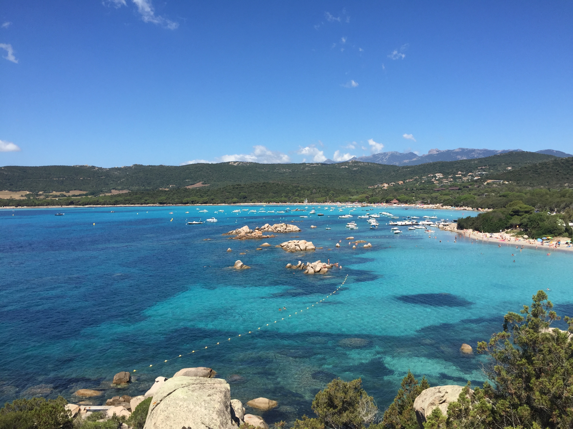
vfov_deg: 48.2
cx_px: 286
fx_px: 480
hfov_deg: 61.7
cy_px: 214
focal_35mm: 29
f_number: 2.2
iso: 32
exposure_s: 1/2083
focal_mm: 4.15
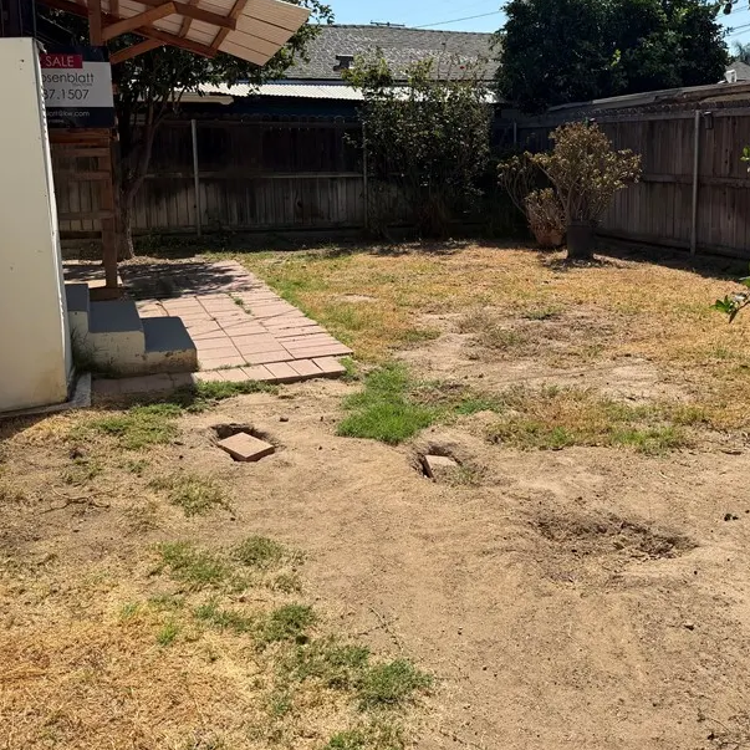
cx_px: 418
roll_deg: +1.7
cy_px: 277
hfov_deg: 46.0
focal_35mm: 36
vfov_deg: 45.6
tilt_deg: -8.1
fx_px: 882
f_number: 1.78
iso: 80
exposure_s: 1/5319
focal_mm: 6.76
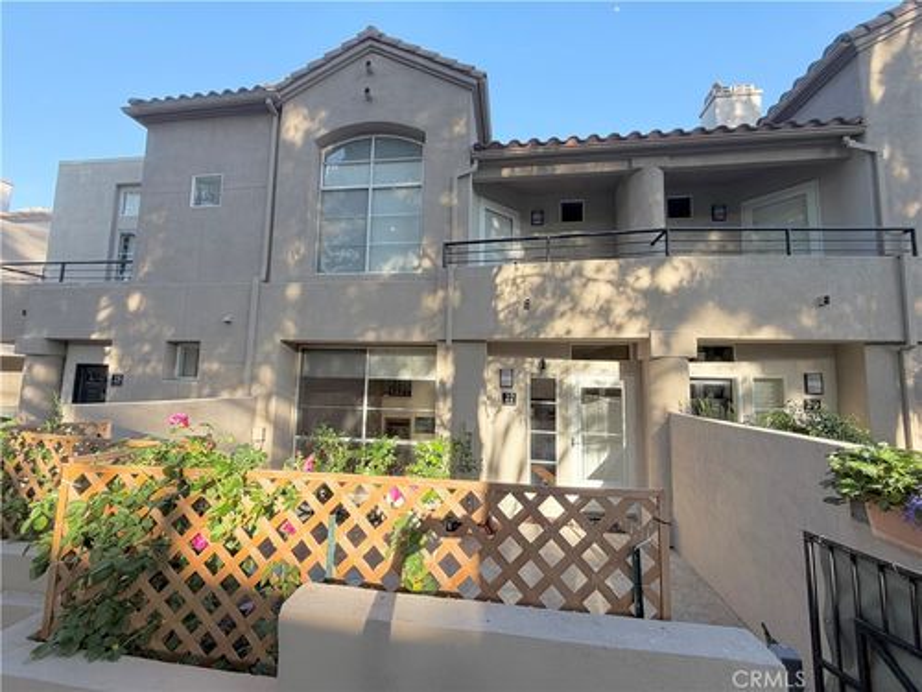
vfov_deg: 85.7
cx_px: 461
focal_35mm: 14
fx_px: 373
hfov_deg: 102.1
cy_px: 346
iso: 50
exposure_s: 1/315
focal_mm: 2.22
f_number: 2.2
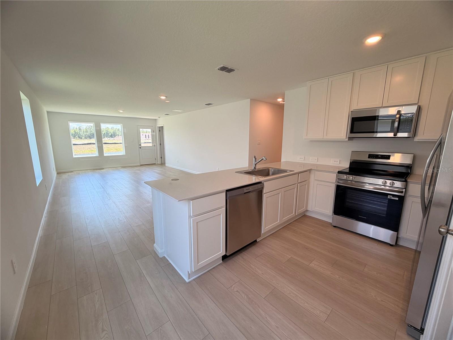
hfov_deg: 102.1
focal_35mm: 14
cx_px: 226
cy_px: 170
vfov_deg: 85.7
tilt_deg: -9.3
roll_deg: +0.4
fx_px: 183
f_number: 2.2
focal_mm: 2.22
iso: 80
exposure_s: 1/120
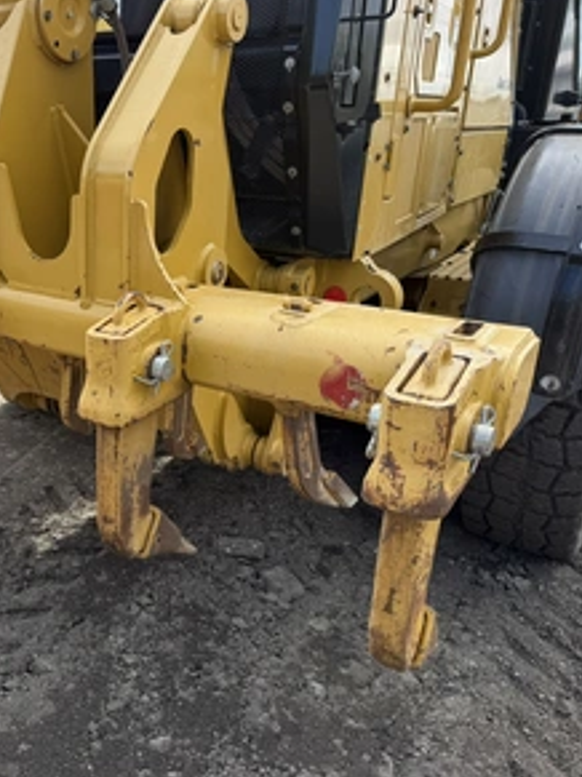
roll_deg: -0.8
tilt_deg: -21.0
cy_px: 393
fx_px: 740
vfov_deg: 55.4
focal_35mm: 33
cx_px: 75
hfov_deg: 40.2
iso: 80
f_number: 1.78
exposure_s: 1/979
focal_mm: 6.76
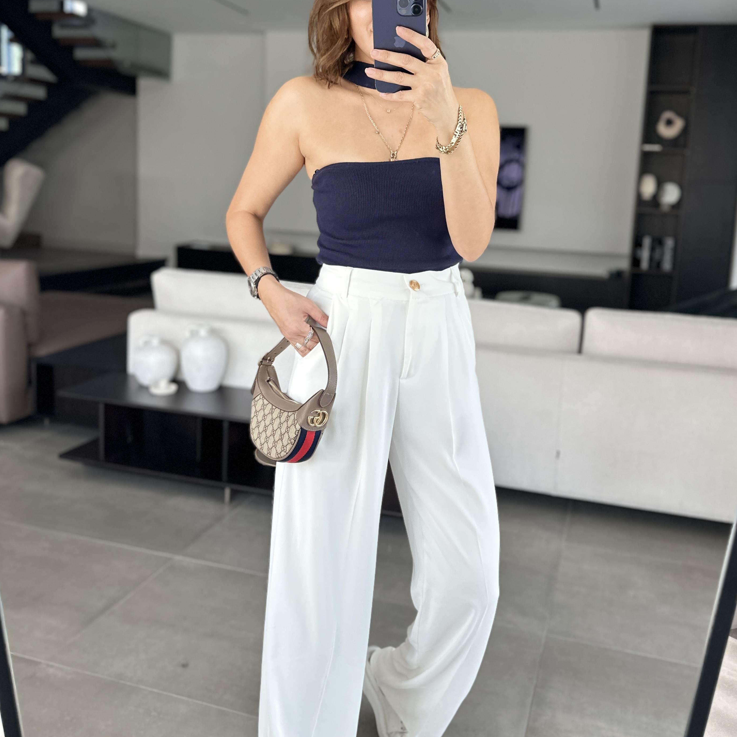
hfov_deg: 52.5
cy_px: 278
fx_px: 747
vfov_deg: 52.0
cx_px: 402
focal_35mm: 31
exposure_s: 1/121
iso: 125
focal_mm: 6.86
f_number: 1.78
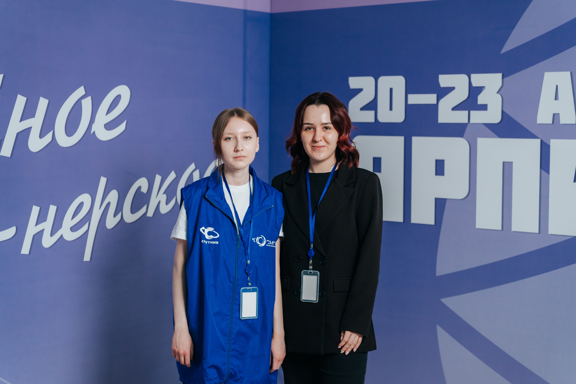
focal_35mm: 66
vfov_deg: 20.6
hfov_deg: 30.5
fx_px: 1056
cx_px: 288
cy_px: 192
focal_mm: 66
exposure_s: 1/200
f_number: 2.8
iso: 1000
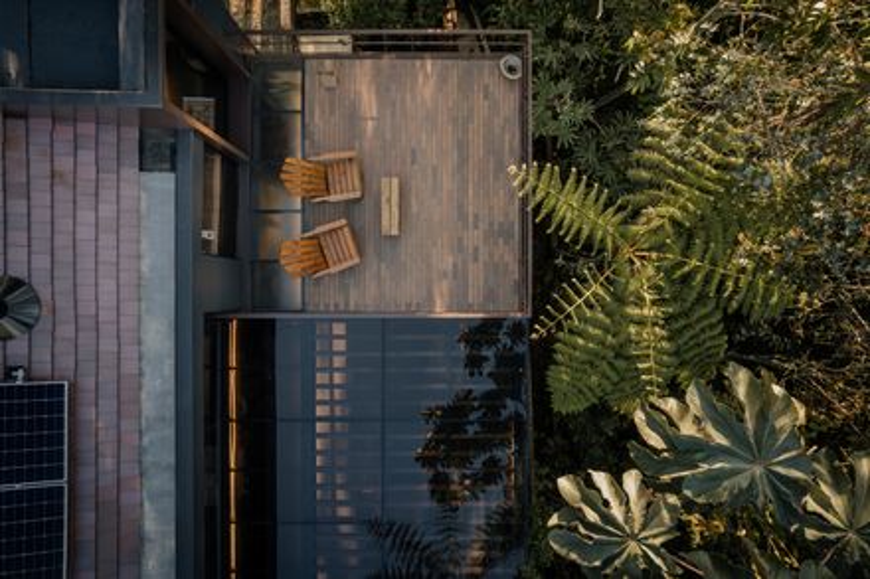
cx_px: 435
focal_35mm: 22
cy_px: 290
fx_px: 531
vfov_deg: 57.2
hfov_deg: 78.6
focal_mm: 8.38
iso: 100
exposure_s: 1/160
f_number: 2.8
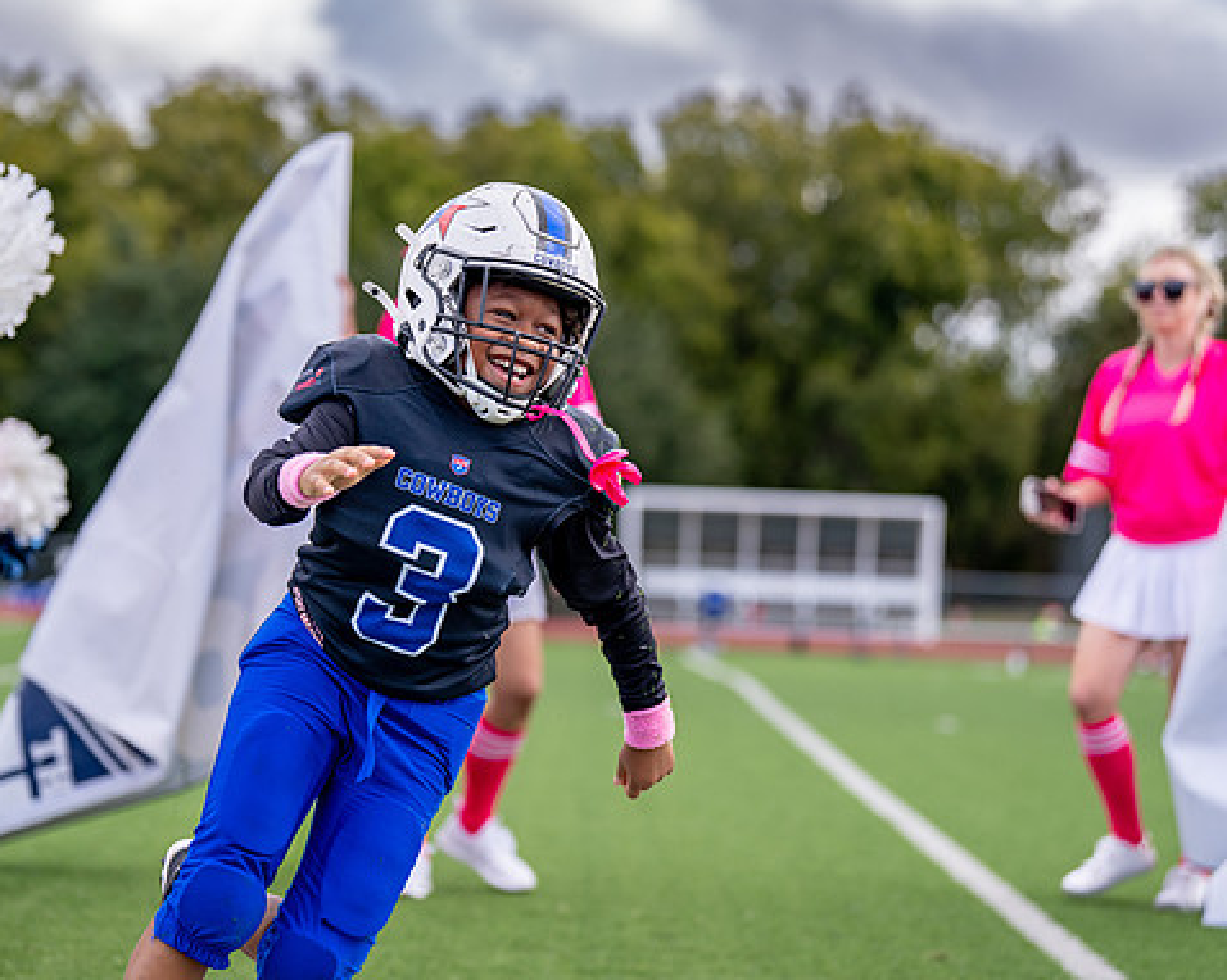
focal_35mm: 121
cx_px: 477
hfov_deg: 15.9
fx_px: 4392
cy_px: 466
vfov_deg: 12.7
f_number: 2.8
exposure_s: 1/2000
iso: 250
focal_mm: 100
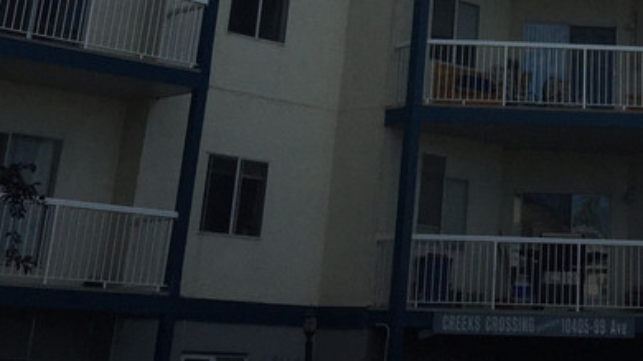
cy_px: -224
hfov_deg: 24.8
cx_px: 585
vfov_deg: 13.5
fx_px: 1415
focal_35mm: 83
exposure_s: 1/3597
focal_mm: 4.15
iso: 32
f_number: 2.2
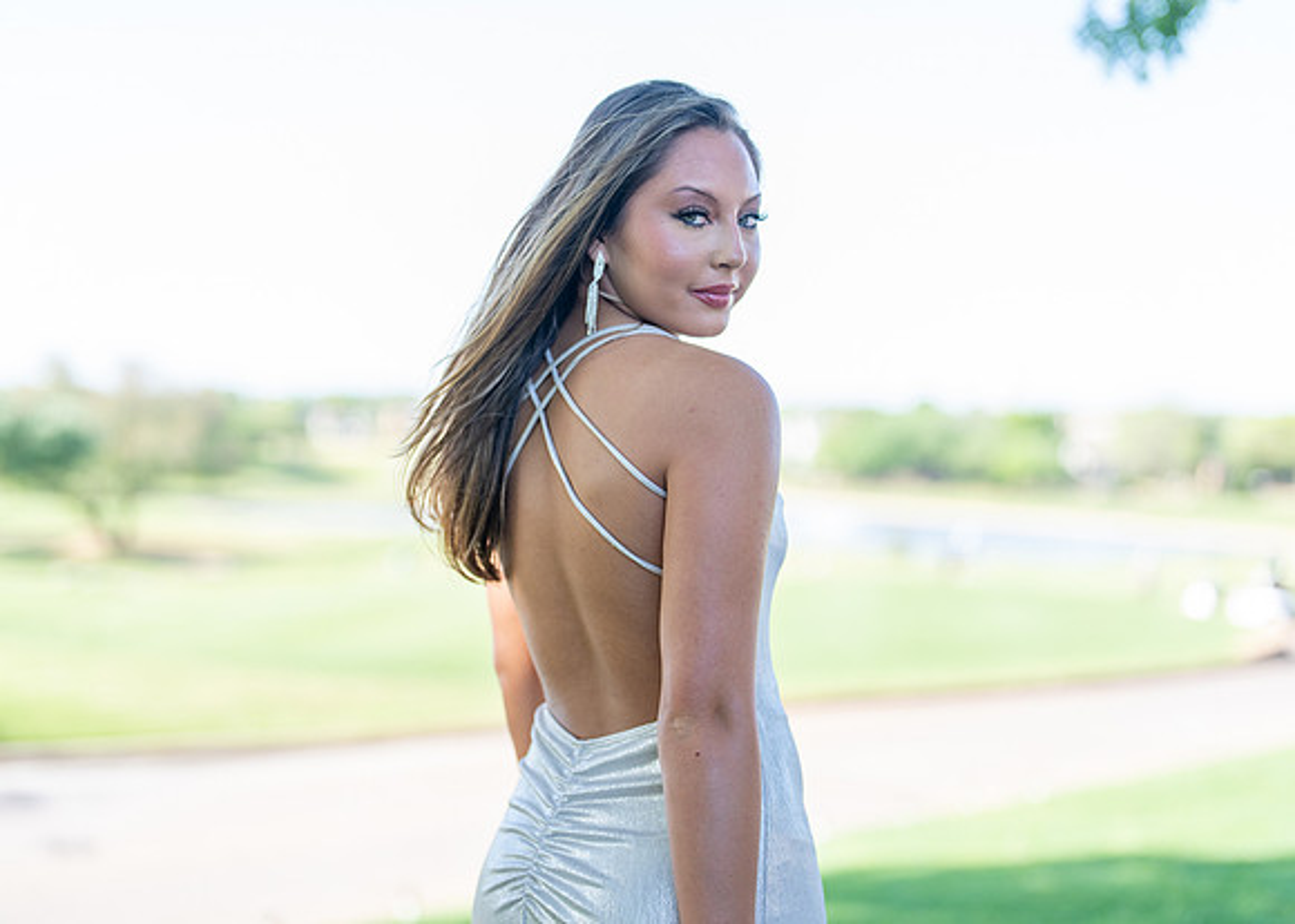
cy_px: 462
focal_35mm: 53
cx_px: 648
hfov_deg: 37.0
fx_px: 1934
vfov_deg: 26.9
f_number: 1.6
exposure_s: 1/1000
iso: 160
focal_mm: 50
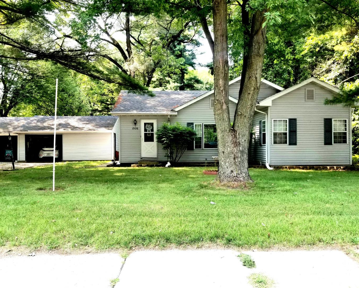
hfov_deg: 62.2
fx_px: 298
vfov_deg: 51.5
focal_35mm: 28
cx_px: 178
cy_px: 147
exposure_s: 1/248
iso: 50
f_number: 1.7
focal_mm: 4.3
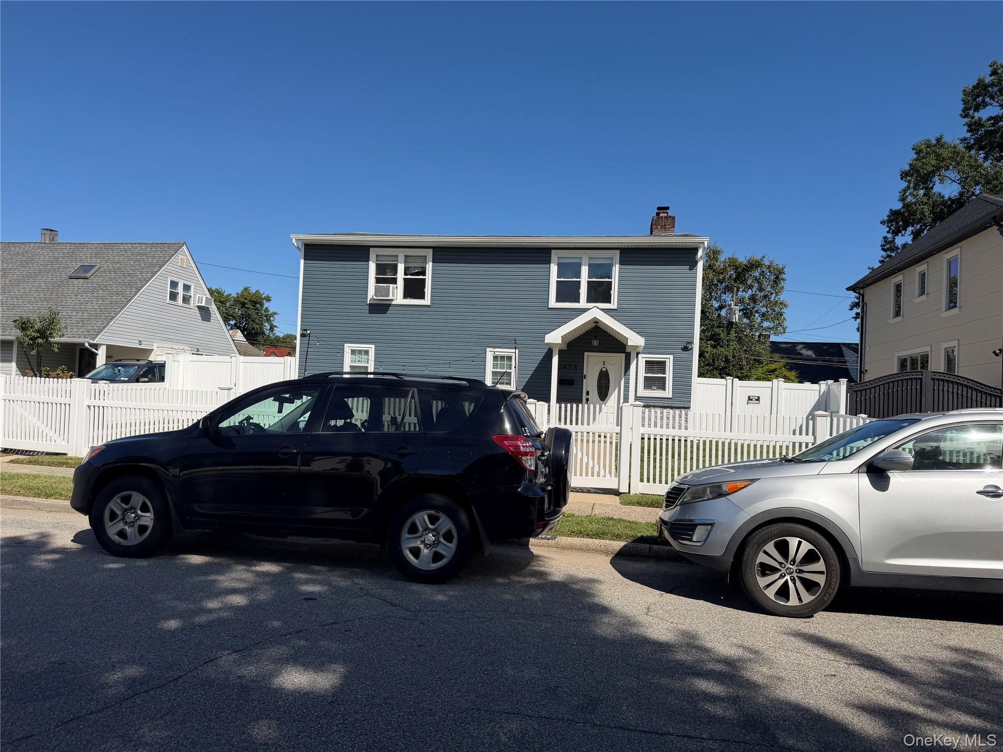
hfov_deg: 71.6
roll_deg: -1.8
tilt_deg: +2.3
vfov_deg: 56.8
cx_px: 502
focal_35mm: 24
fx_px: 695
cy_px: 376
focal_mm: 6.76
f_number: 1.78
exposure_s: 1/6711
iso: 80
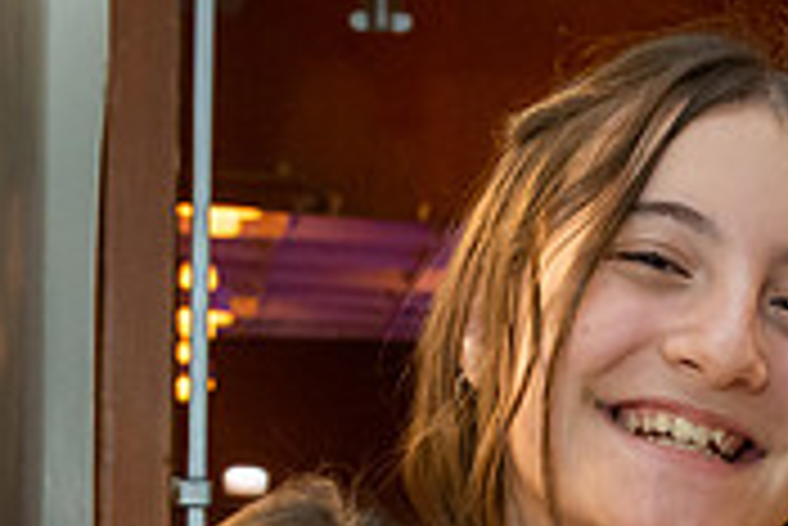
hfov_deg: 17.1
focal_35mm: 118
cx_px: 703
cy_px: 789
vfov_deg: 11.2
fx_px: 2585
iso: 3200
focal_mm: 28
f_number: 5.6
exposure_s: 1/60
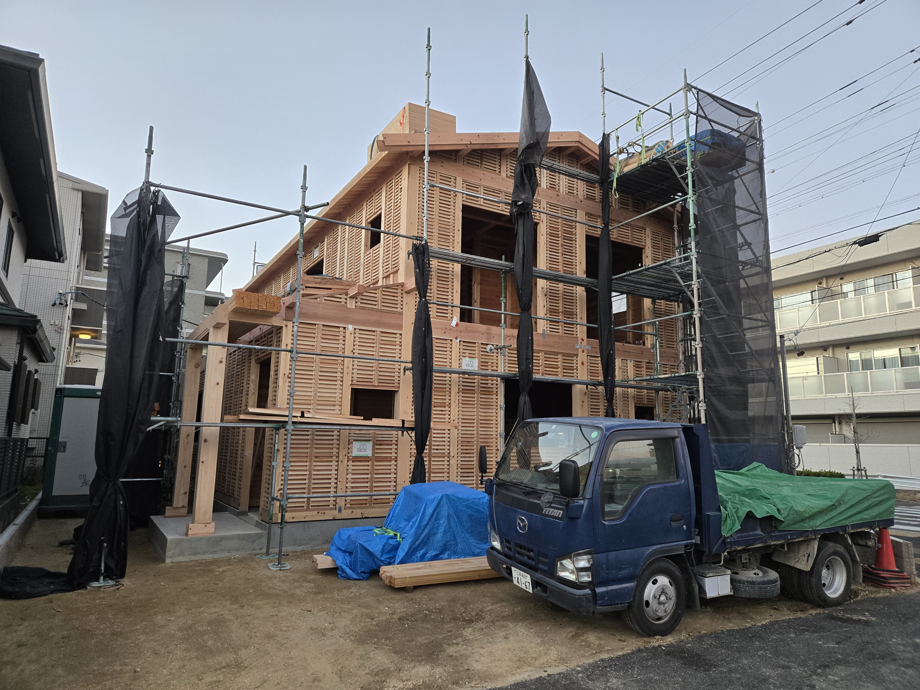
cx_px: 460
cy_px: 345
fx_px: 611
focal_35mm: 23
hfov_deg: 73.9
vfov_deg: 58.9
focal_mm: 5.4
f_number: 1.8
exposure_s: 1/100
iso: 160
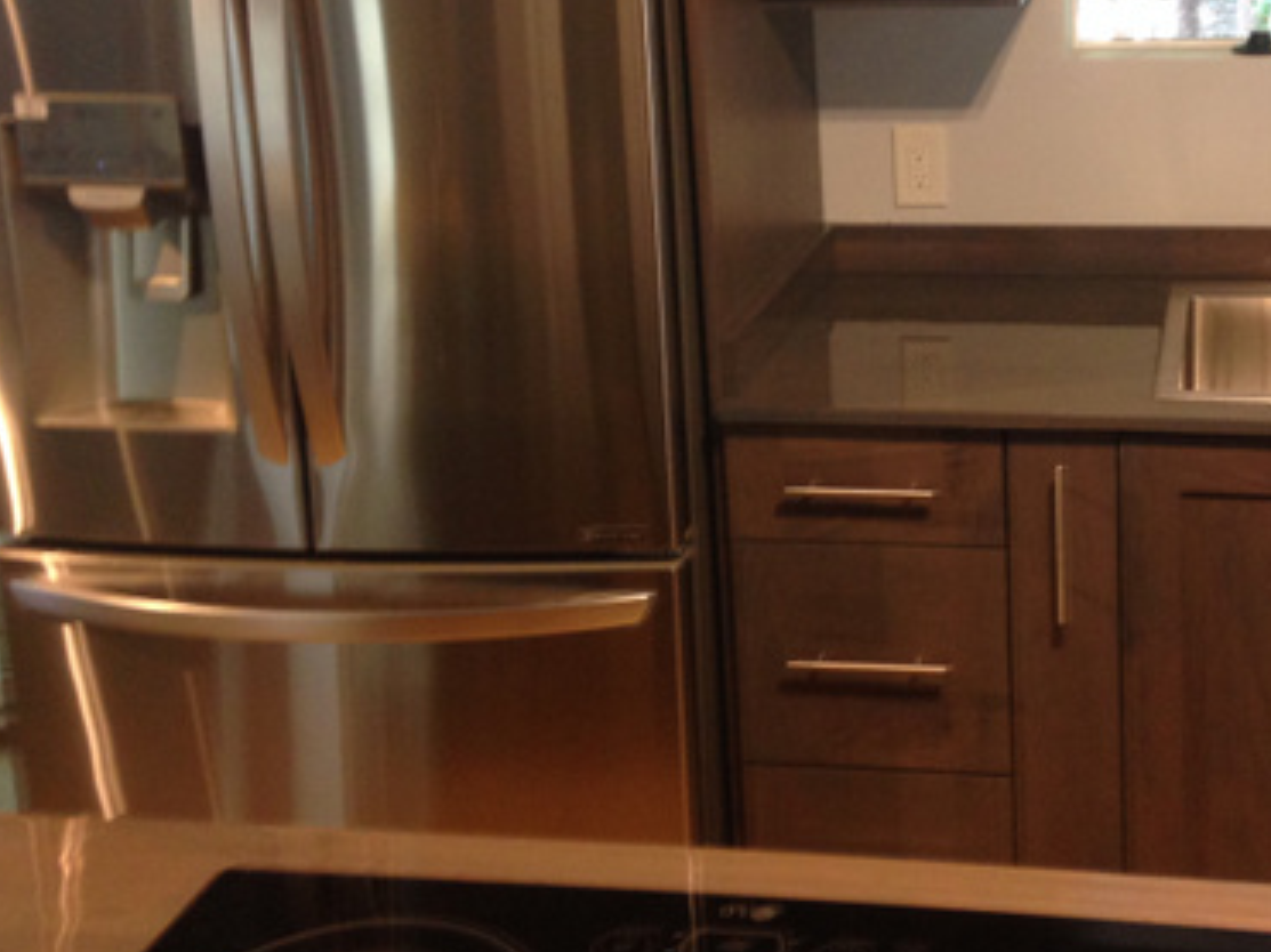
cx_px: 935
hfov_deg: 33.2
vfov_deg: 25.3
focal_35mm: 57
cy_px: 233
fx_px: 2092
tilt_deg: -14.1
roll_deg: +2.9
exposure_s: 1/20
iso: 125
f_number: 2.4
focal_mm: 4.12
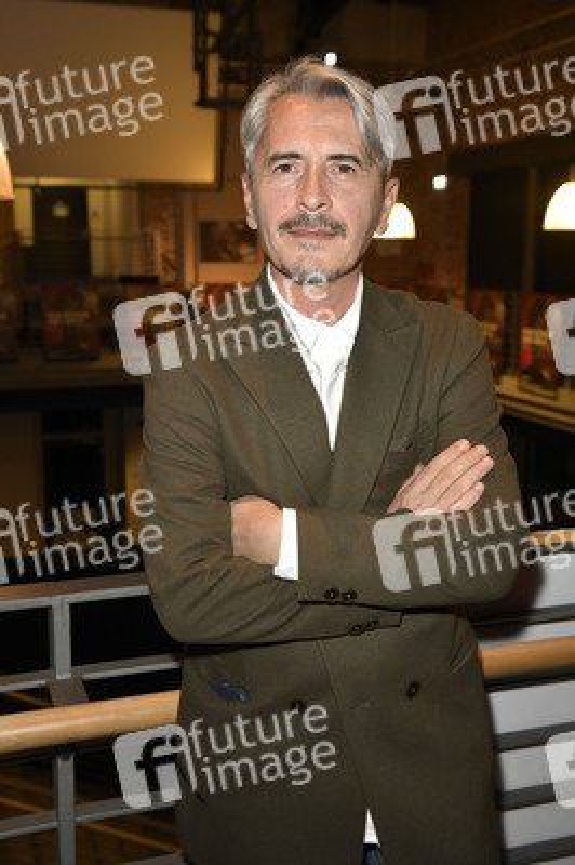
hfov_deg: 33.3
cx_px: 288
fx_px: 960
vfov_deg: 48.5
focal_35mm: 40
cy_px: 432
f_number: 5.6
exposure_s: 1/160
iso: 1600
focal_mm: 40
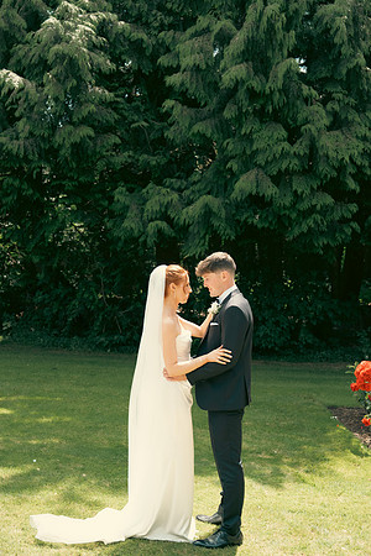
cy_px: 278
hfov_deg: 31.2
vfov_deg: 45.4
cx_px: 186
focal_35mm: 43
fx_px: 665
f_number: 3.5
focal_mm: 43
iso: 800
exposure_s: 1/1600
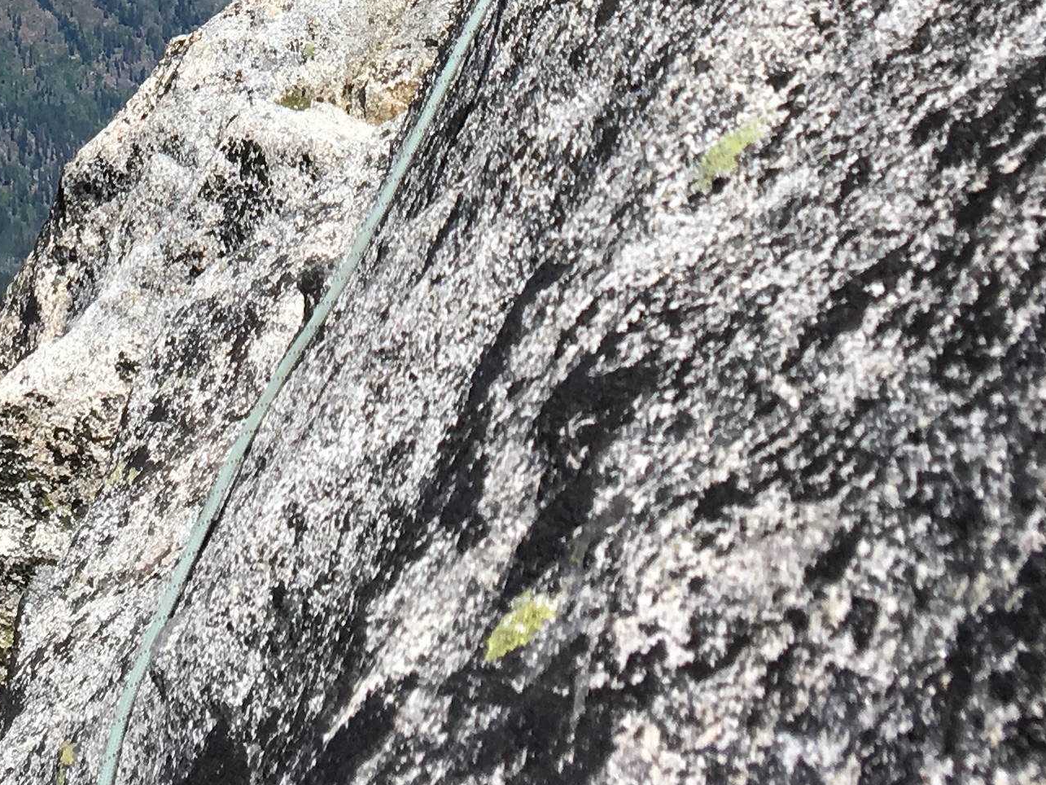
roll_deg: +0.4
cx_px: 171
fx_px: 2750
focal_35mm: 91
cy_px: -374
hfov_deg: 21.2
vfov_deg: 15.1
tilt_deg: +2.3
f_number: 2.2
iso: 25
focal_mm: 4.15
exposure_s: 1/2079
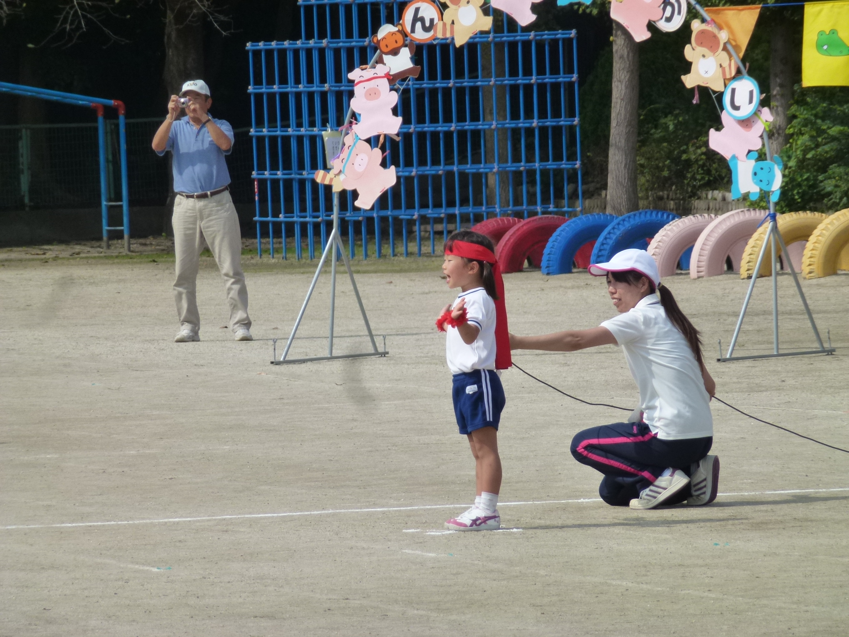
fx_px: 9418
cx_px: 424
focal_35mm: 384
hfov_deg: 5.2
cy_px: 318
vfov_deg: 3.9
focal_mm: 68.8
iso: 160
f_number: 5.9
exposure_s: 1/800
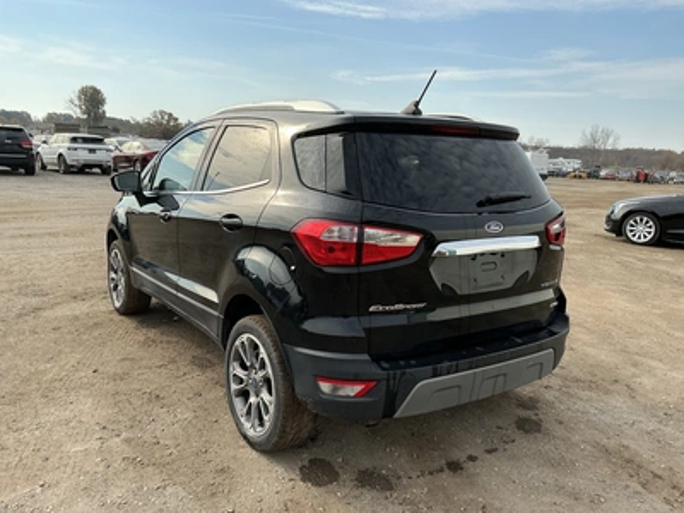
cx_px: 342
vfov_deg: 49.7
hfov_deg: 63.4
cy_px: 256
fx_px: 553
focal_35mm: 28
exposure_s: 1/1626
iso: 25
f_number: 1.8
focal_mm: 3
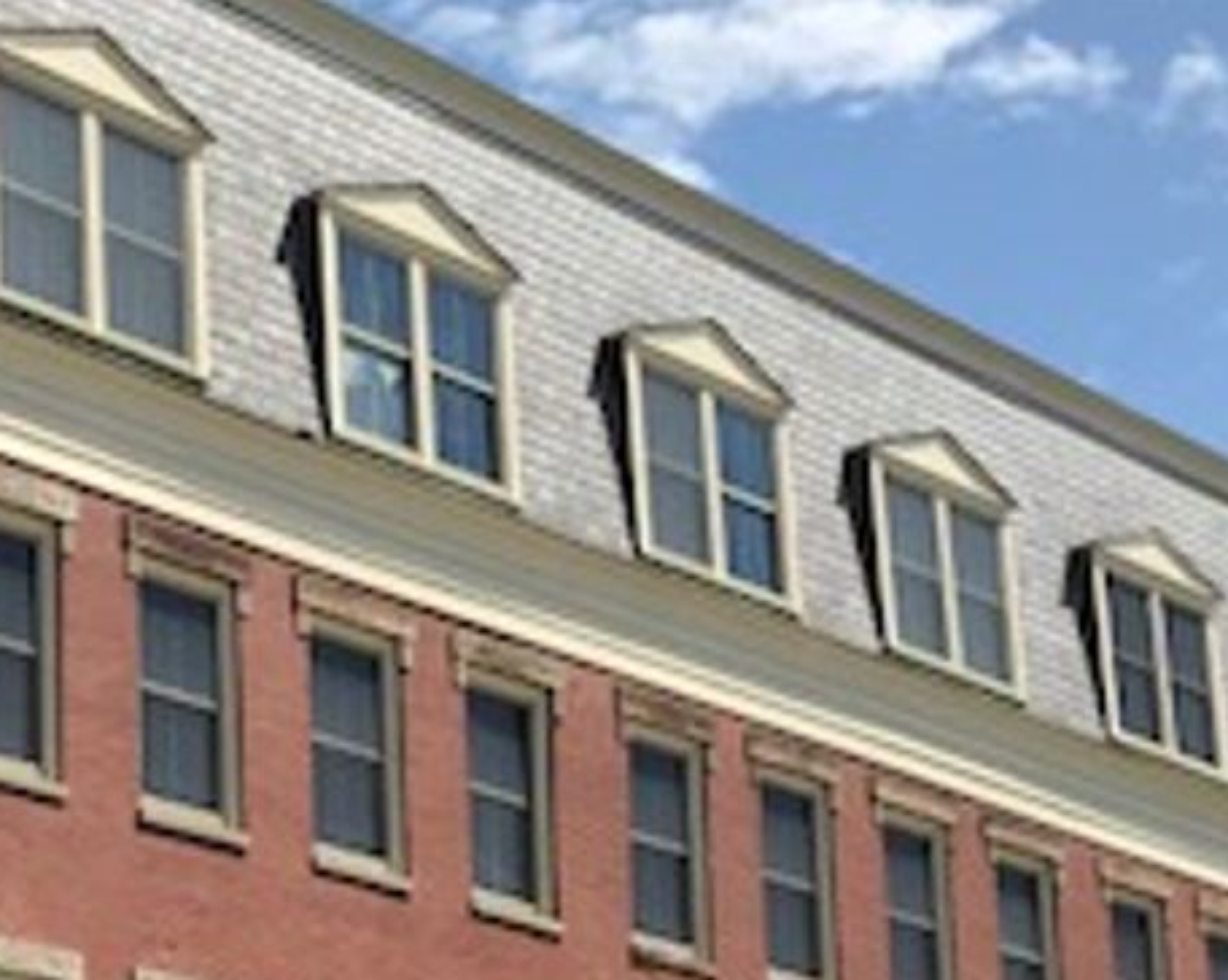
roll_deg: +1.1
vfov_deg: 15.7
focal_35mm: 96
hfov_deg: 19.5
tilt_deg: +14.7
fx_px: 3486
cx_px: 27
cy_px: 1010
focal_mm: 3.99
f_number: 1.8
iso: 20
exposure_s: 1/2591
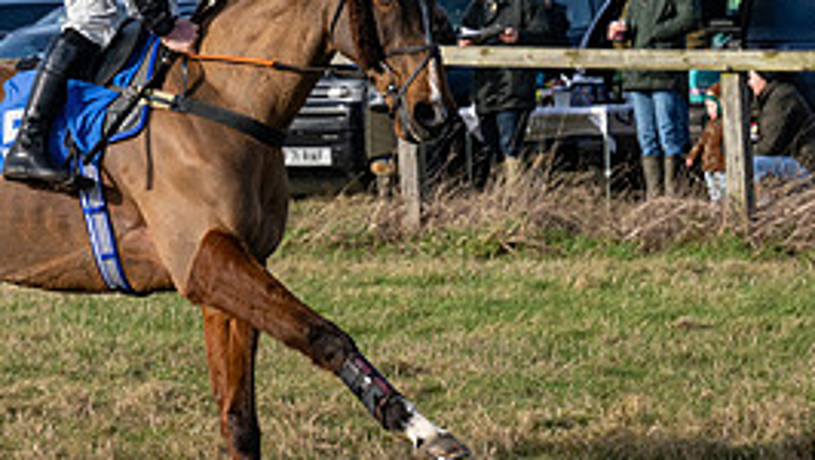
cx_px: -152
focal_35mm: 273
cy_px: 176
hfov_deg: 7.8
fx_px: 5903
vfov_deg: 4.5
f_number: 5
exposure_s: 1/2500
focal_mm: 96
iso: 400
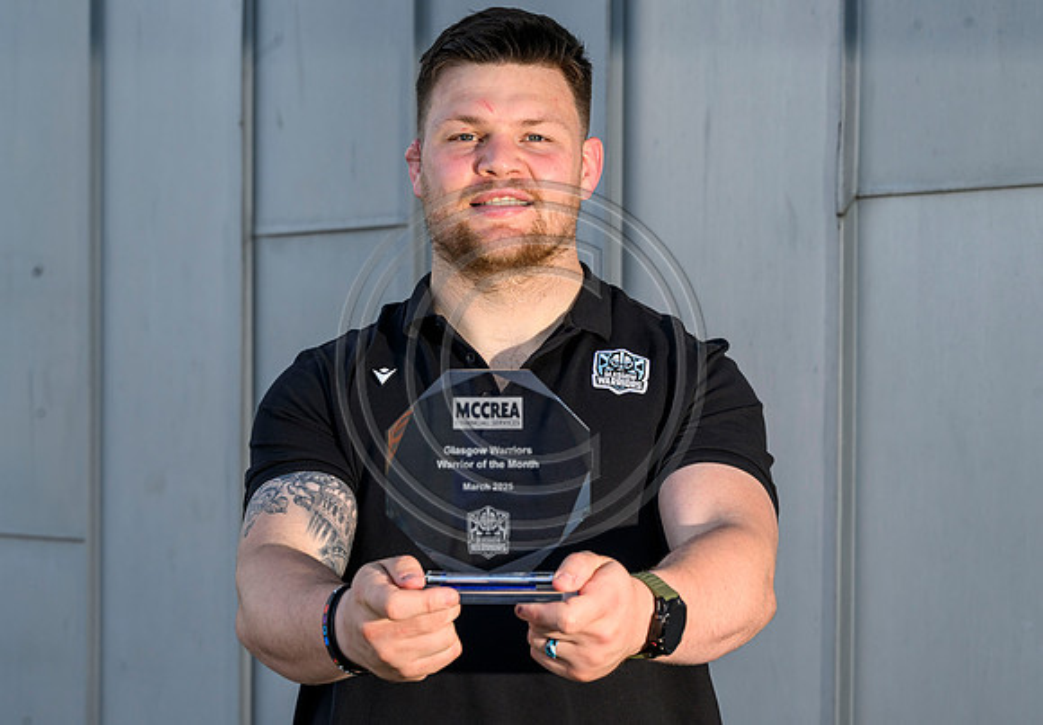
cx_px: 574
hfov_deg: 18.9
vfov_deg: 13.2
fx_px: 3127
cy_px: 383
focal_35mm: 107
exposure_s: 1/250
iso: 320
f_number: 8
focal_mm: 98
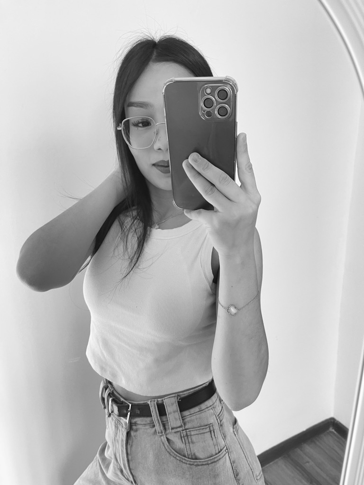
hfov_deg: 54.9
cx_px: 182
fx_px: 351
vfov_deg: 69.4
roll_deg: +1.8
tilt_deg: -24.1
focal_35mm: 25
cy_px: 242
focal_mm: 5.1
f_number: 1.6
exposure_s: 1/92
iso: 125
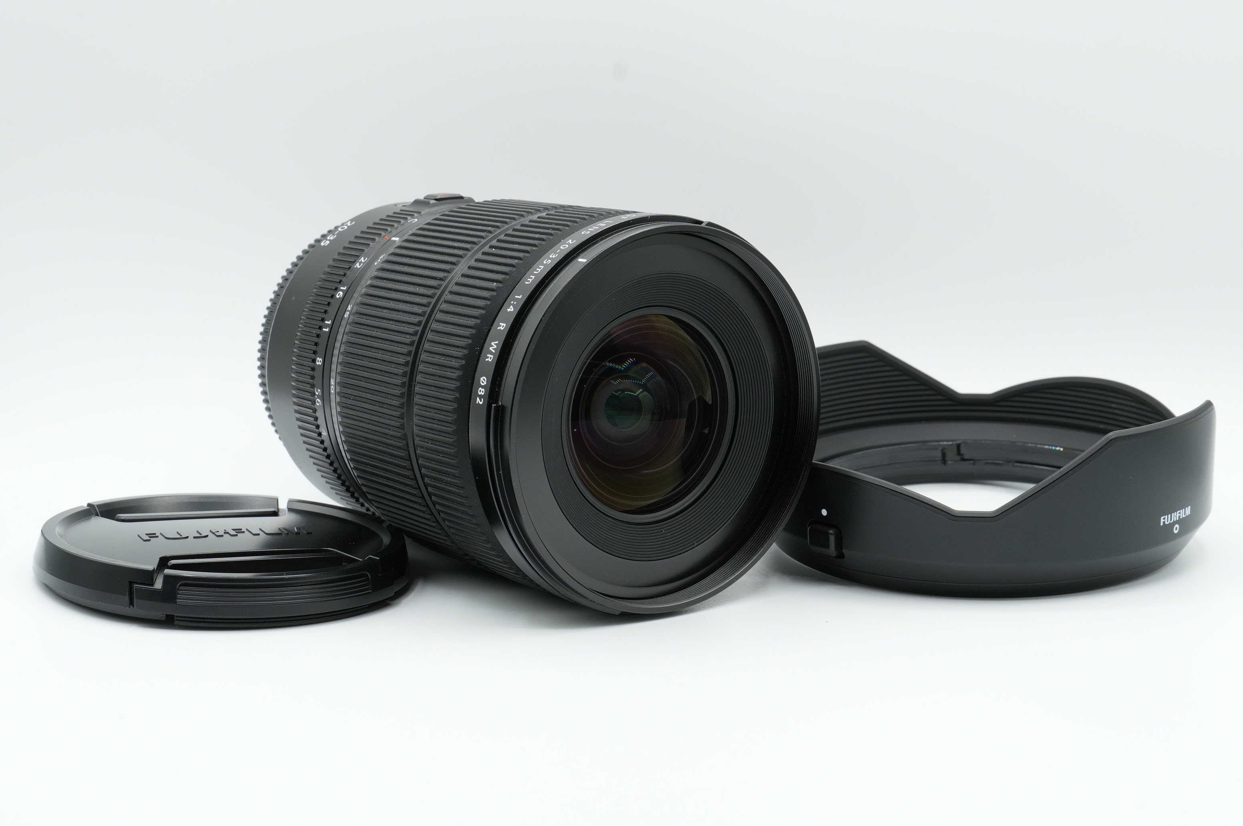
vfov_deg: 23.1
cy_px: 413
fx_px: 2018
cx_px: 622
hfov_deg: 34.2
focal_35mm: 58
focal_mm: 39
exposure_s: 1/50
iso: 250
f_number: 11
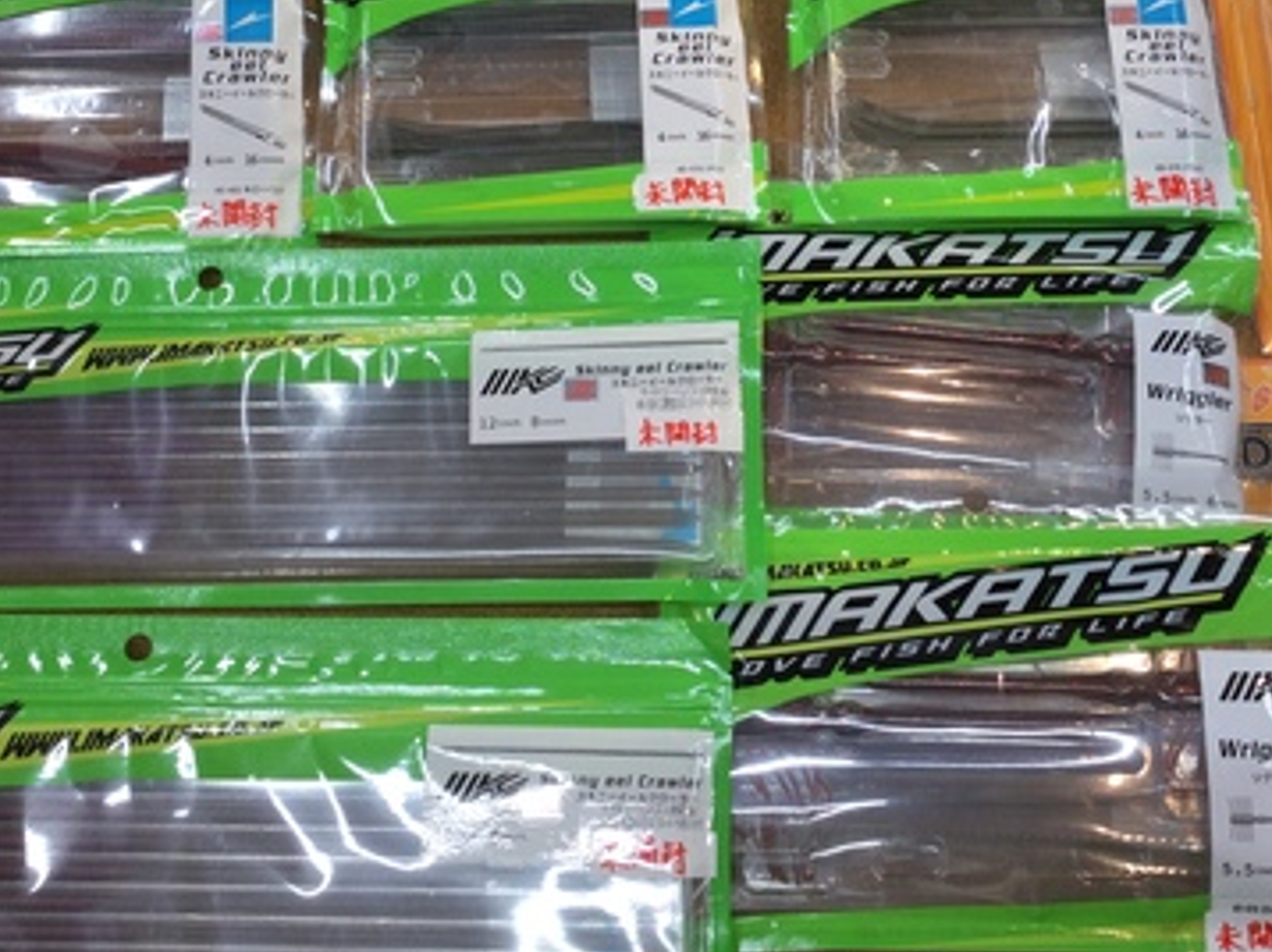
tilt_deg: -71.2
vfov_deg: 27.6
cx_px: 647
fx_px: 1910
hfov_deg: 36.8
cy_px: 242
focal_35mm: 52
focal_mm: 3.3
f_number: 2.4
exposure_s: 1/60
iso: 25
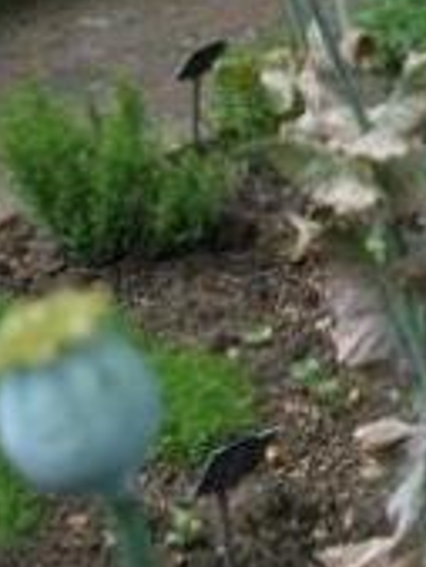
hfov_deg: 14.5
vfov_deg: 19.6
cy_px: 456
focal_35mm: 99
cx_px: 507
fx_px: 1622
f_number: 2.8
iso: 80
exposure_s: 1/200
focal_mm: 7.8
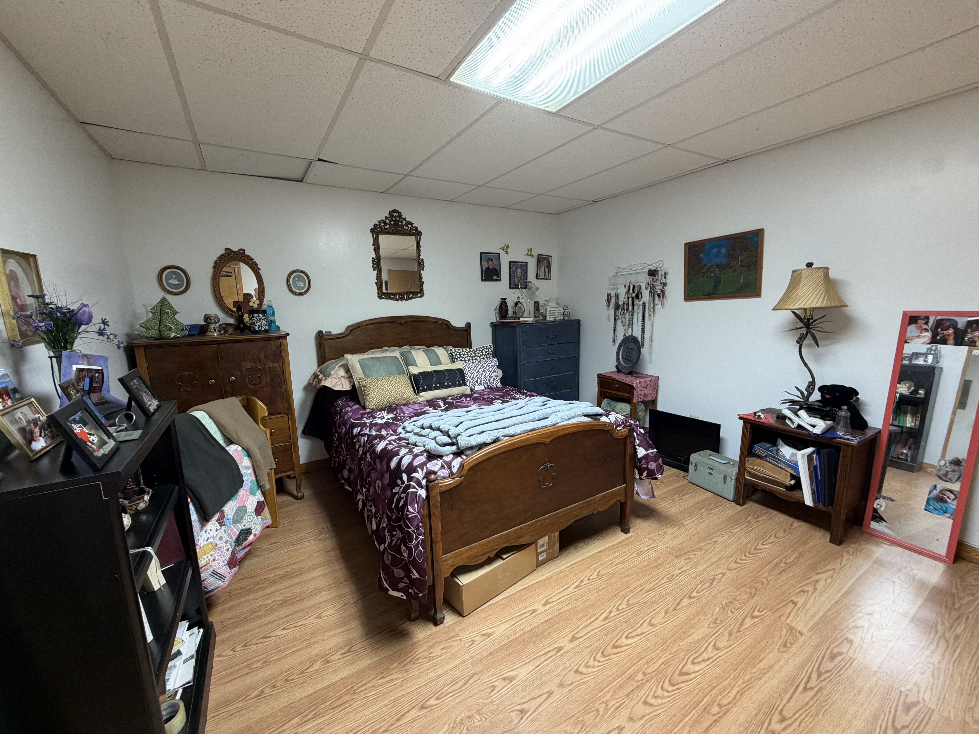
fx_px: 396
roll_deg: +1.9
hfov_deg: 102.1
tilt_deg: -8.8
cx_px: 490
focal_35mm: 14
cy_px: 367
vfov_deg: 85.7
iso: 160
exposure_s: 1/60
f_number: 2.2
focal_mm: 2.22
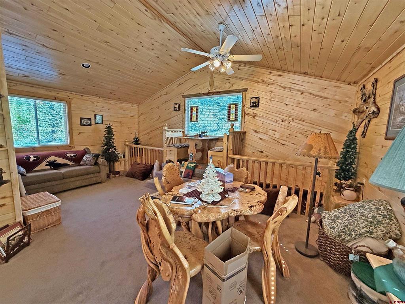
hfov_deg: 102.1
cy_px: 152
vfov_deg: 85.7
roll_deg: -1.7
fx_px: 164
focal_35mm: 14
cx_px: 202
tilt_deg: -7.5
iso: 320
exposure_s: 1/120
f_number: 2.2
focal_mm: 2.22
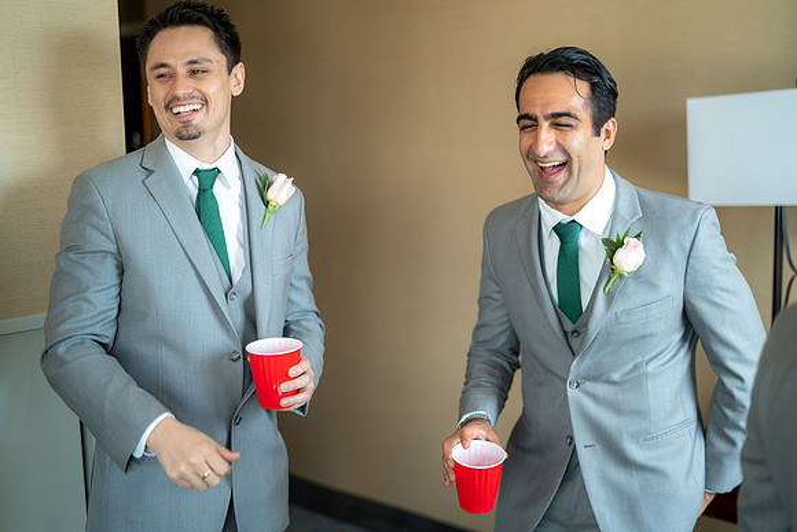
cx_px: 398
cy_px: 266
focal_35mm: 50
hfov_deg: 39.6
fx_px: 1107
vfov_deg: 27.0
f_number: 1.4
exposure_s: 1/500
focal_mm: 50
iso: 640
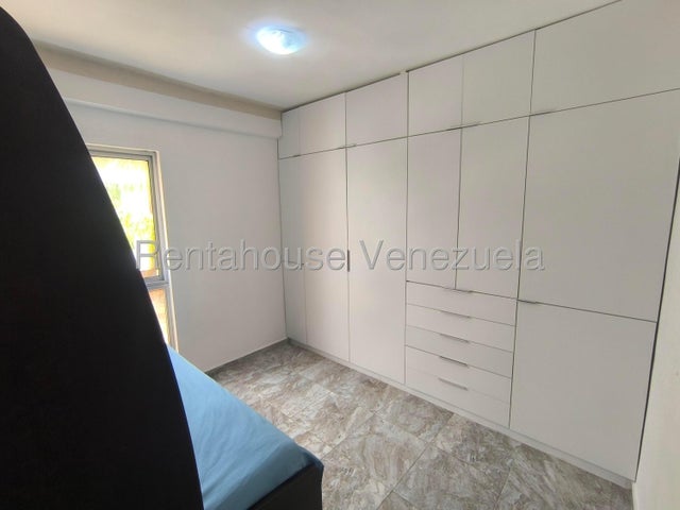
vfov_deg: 78.1
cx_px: 340
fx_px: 314
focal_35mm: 16
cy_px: 255
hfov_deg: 94.5
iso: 80
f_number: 2.2
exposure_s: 1/50
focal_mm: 1.65
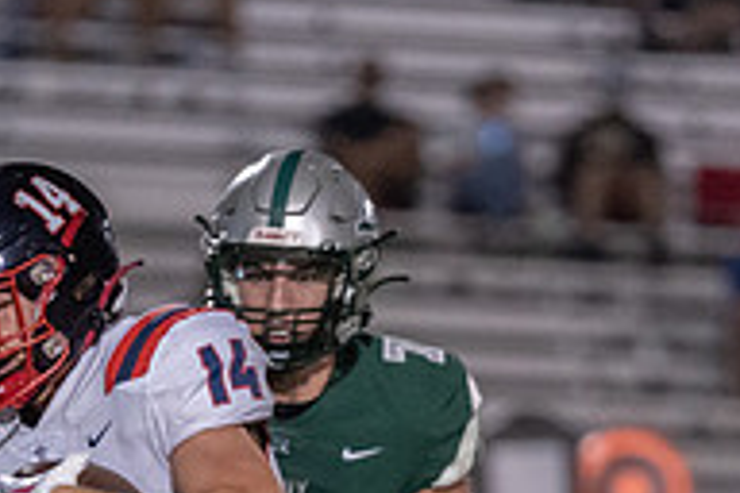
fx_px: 15929
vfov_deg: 1.8
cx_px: 235
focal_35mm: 775
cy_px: 735
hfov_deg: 2.7
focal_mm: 200
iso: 5000
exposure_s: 1/1250
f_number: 2.8
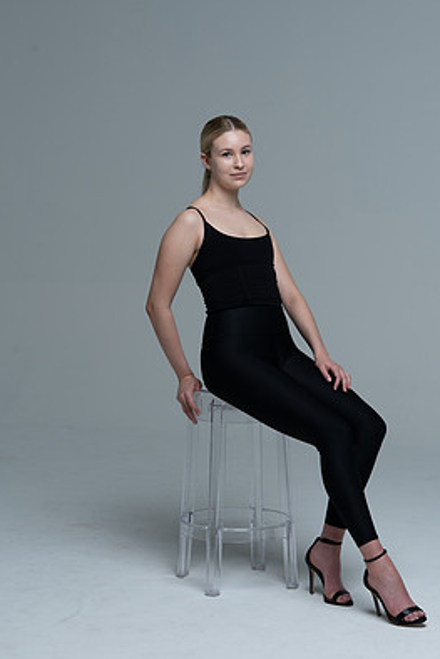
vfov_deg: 25.4
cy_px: 338
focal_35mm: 80
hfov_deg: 17.1
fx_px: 1465
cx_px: 234
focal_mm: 70
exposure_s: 1/160
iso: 320
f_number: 9
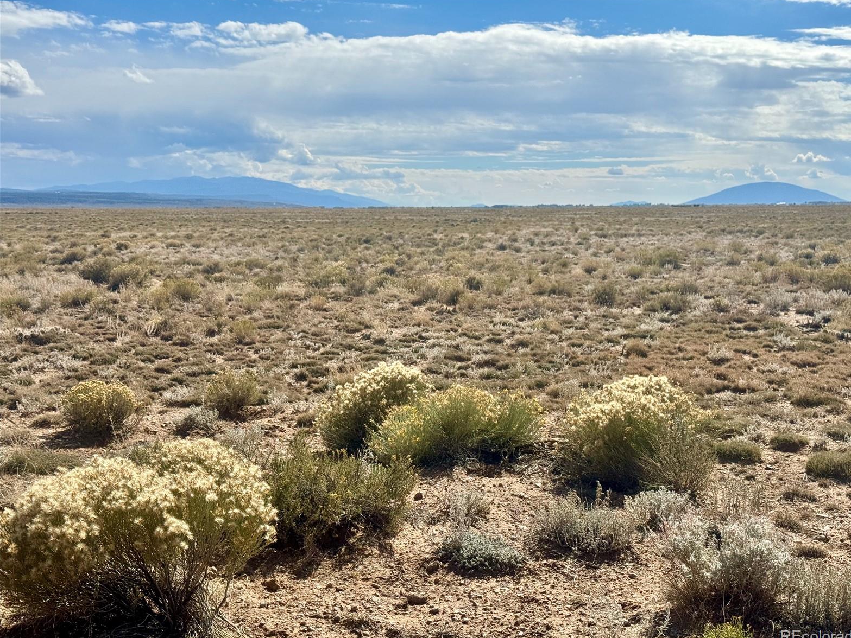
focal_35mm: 49
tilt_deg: -5.8
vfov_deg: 29.7
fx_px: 1205
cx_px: 434
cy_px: 322
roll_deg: -0.3
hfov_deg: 38.9
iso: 64
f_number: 1.78
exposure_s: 1/9009
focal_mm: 6.76
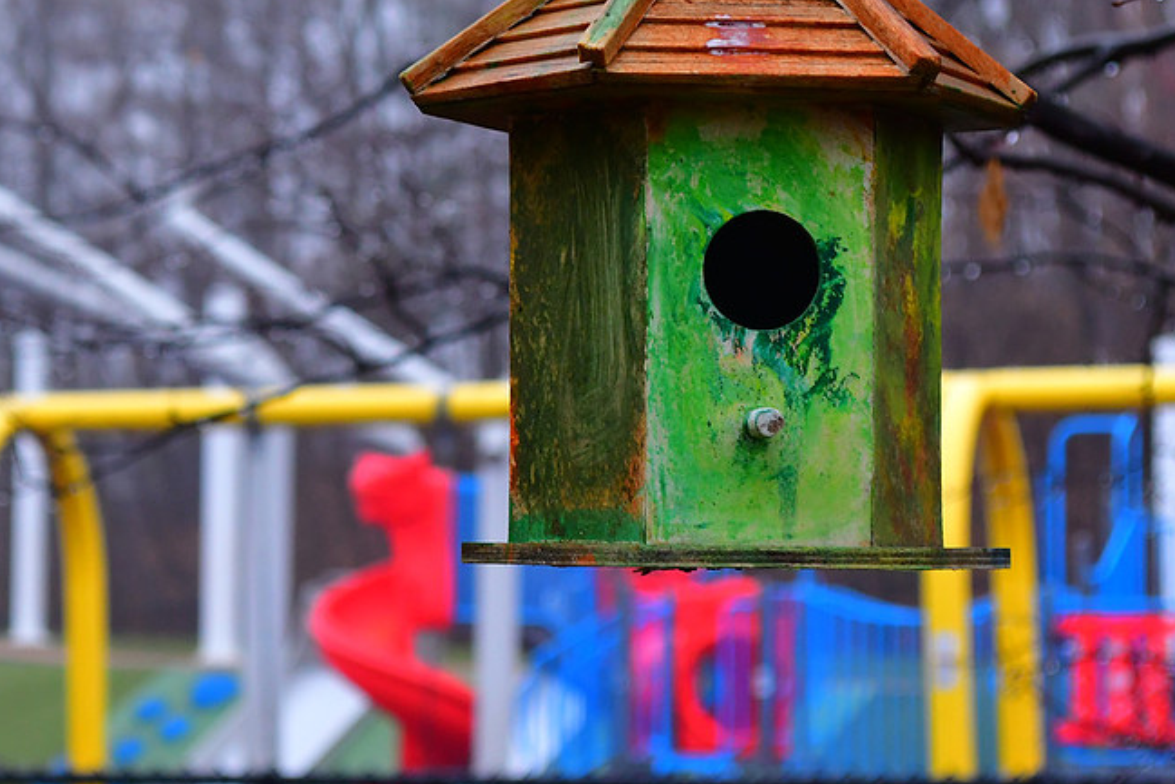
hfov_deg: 14.7
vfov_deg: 9.9
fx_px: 4538
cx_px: 253
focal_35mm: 139
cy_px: 255
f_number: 7.1
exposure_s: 1/100
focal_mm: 55
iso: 1250
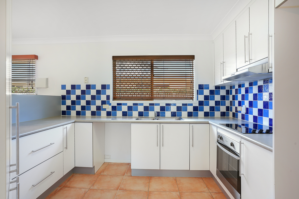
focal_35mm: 18
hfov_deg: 90.0
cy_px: 100
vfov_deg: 67.4
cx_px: 150
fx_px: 149
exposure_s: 1/1.25
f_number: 11
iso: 200
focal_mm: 18
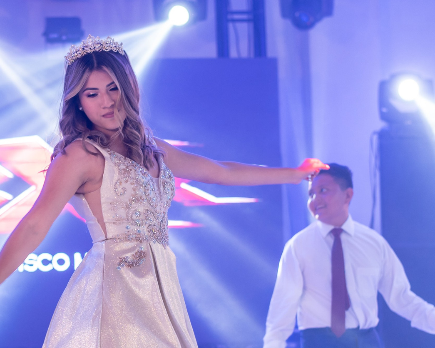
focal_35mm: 115
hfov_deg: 16.6
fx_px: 1481
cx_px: 100
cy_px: 243
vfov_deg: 13.4
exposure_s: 1/200
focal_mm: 50
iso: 640
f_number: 2.8
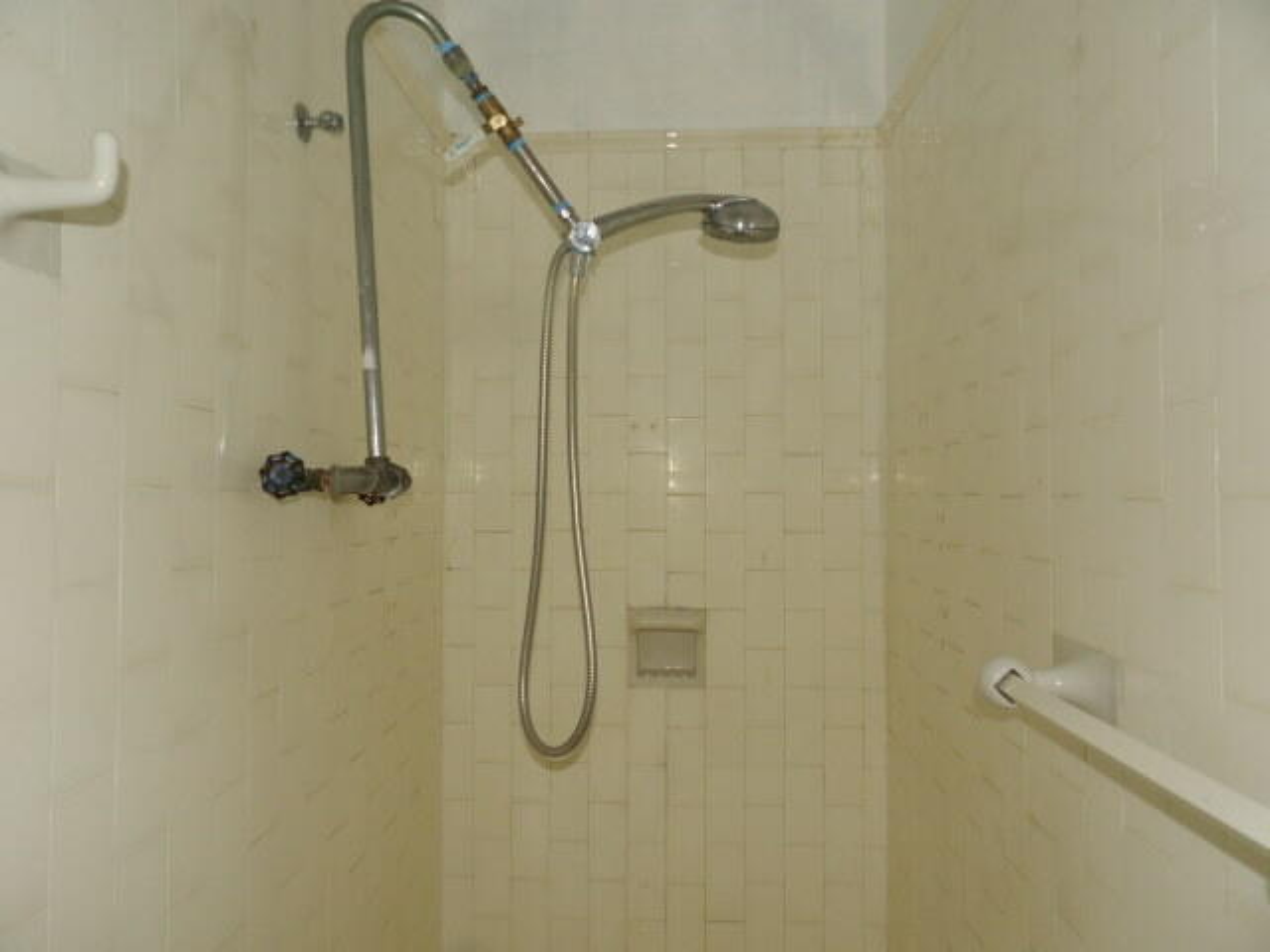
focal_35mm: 24
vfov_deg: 56.8
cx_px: 635
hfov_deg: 71.6
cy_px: 476
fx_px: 881
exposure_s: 1/33
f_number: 3.2
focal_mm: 4.3
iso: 200
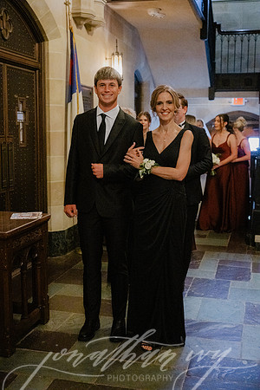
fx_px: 477
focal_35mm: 44
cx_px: 130
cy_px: 195
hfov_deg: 30.5
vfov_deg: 44.5
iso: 10000
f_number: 2.8
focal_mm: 44
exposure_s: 1/200
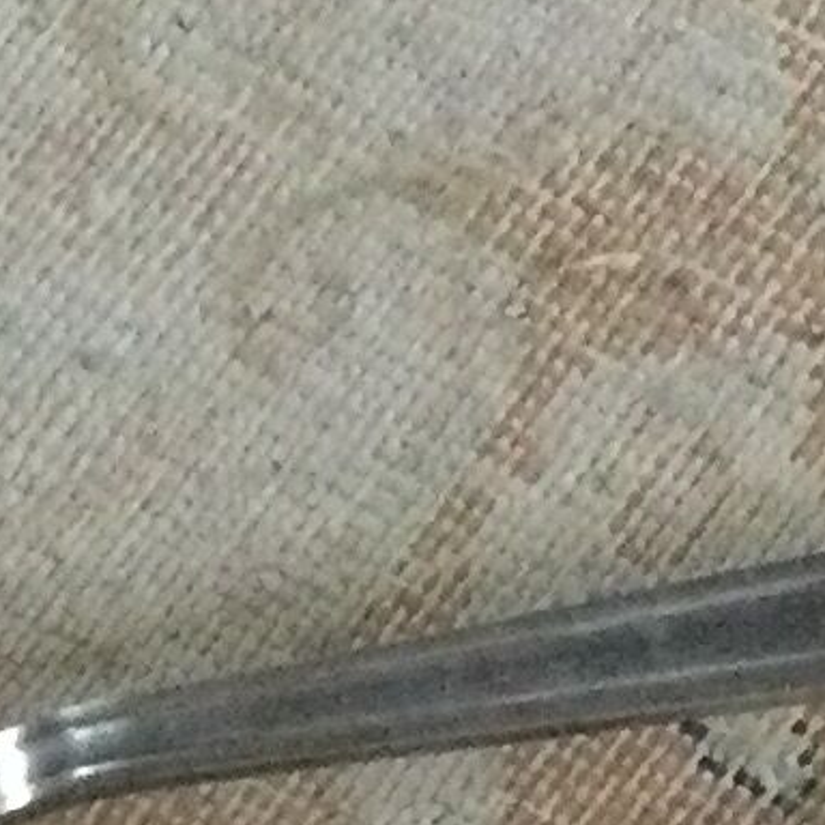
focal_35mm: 233
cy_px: 2570
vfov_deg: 6.7
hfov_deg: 7.4
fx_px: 6283
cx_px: 1087
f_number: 2.4
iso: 250
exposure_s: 1/25
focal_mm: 3.3
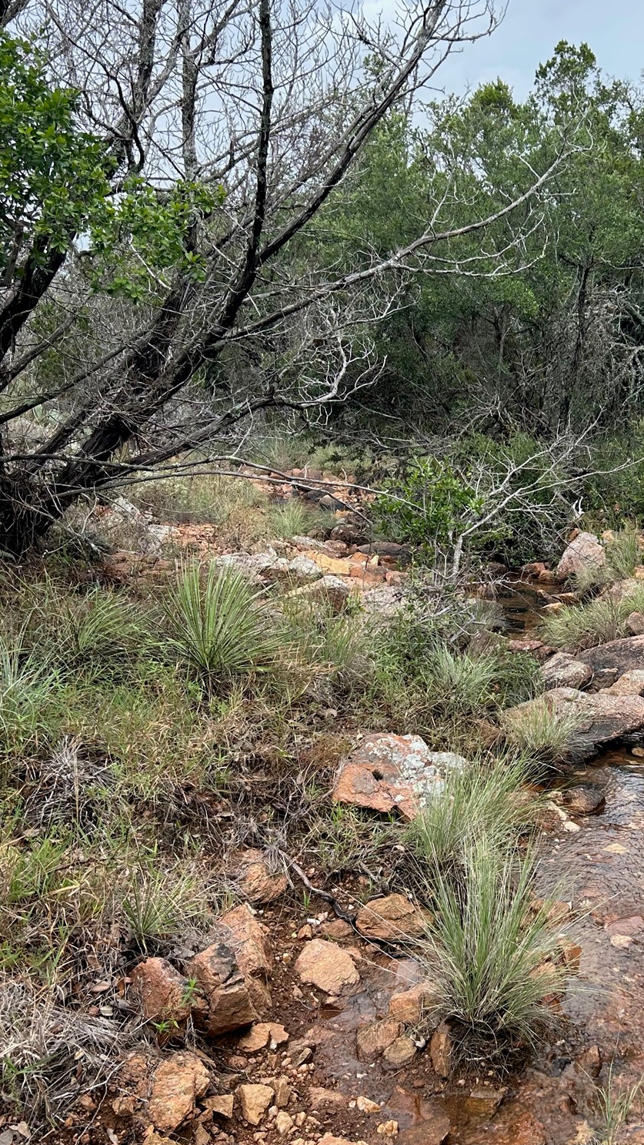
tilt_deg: -13.1
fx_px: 1183
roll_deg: -1.5
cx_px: 540
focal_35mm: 39
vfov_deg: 51.6
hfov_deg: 29.6
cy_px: 593
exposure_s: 1/1597
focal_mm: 5.7
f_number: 1.5
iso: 50
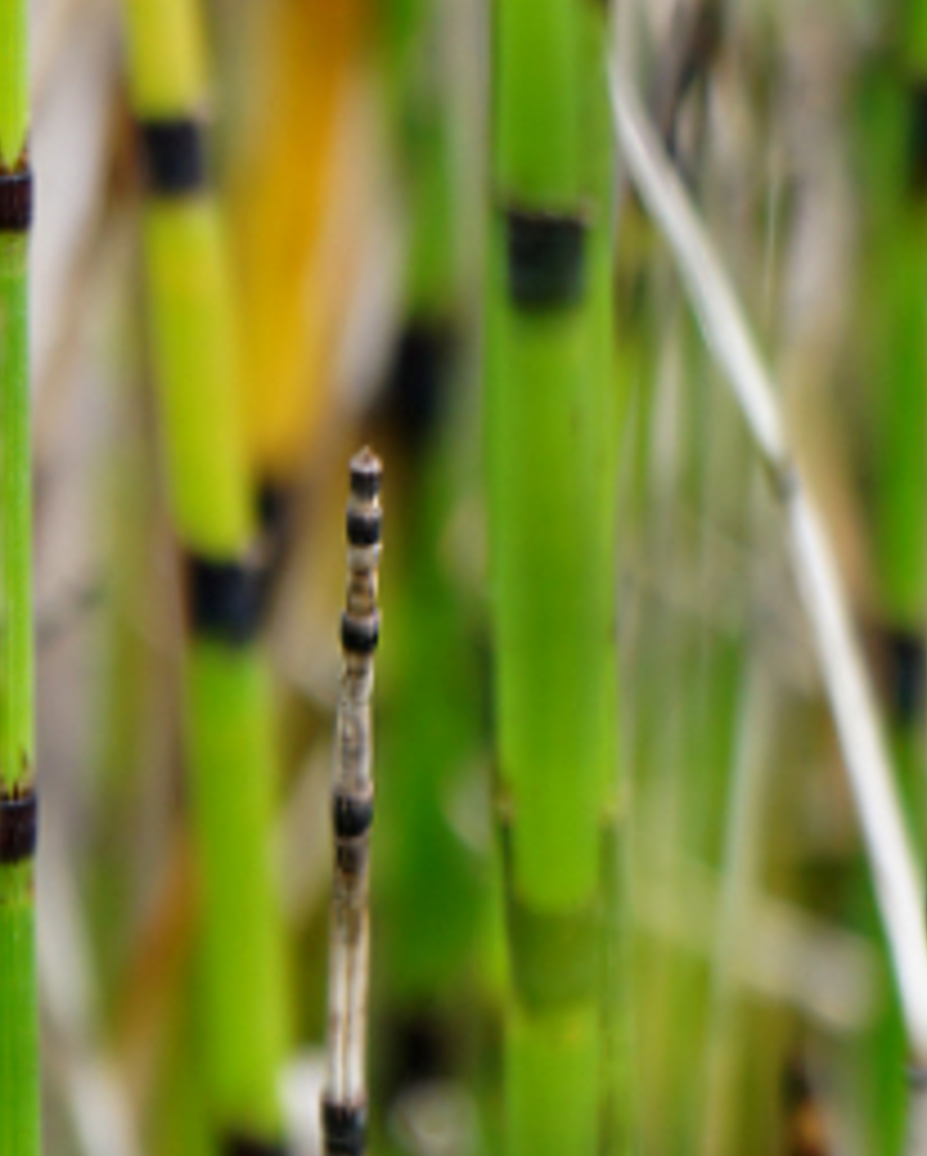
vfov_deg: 5.3
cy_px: 904
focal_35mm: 361
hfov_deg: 4.3
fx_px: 12372
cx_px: 1364
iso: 100
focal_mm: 55
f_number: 6.3
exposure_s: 1/100
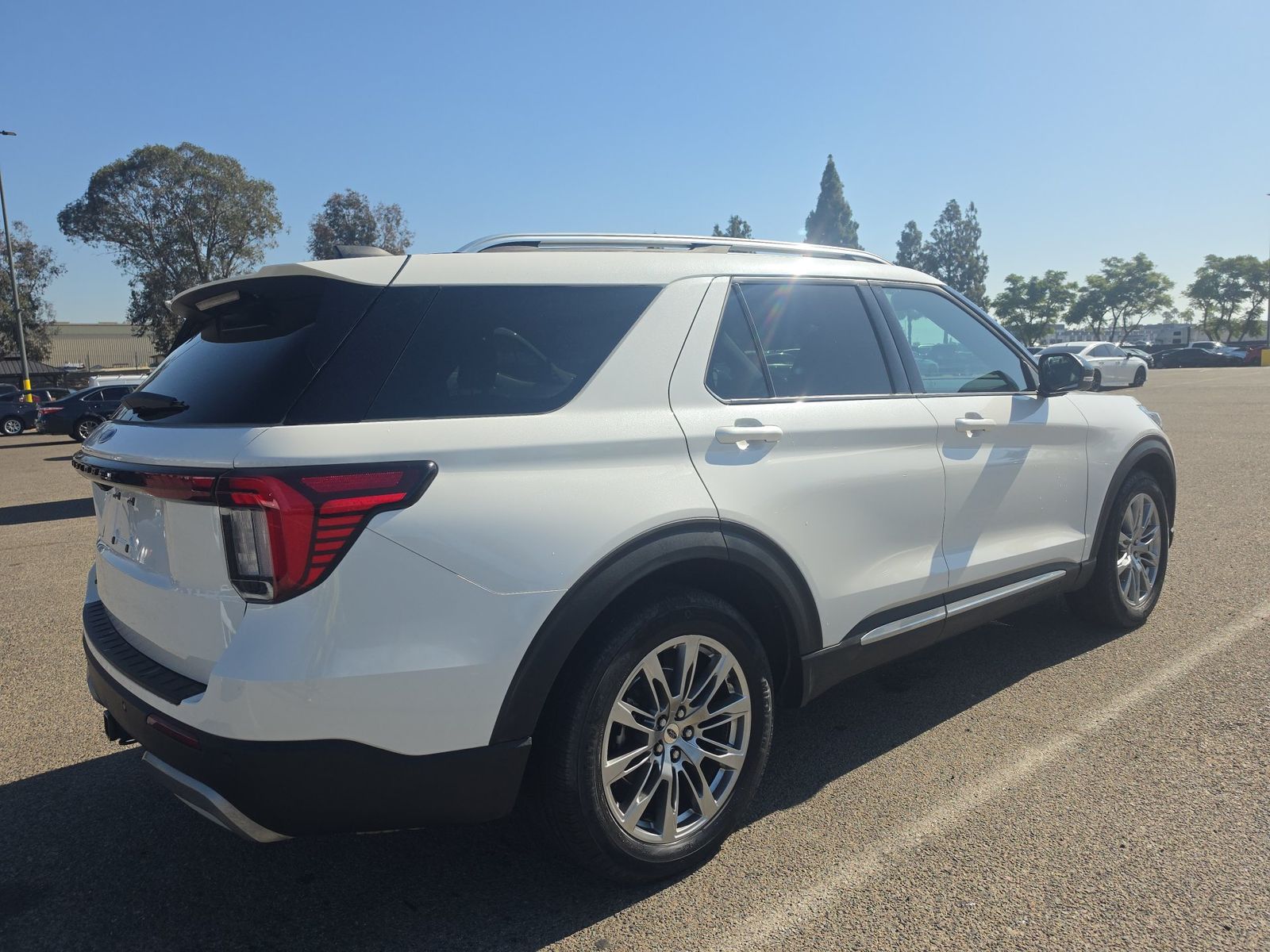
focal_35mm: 23
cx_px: 635
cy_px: 476
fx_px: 844
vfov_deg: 58.9
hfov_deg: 73.9
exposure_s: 1/7330
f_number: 1.4
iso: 64
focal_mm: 6.5
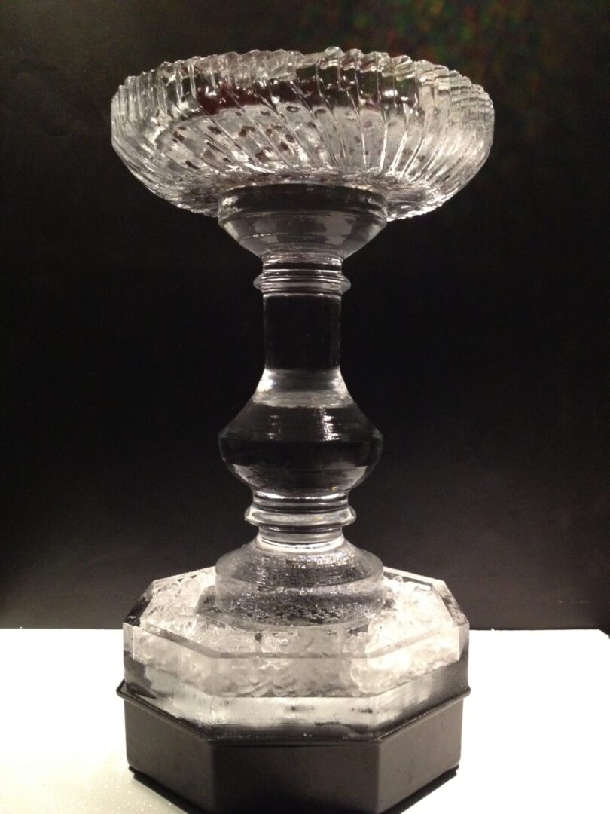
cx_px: 305
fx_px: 822
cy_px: 407
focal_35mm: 35
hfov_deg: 40.7
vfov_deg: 52.6
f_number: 2.4
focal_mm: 4.28
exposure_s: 1/20
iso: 320
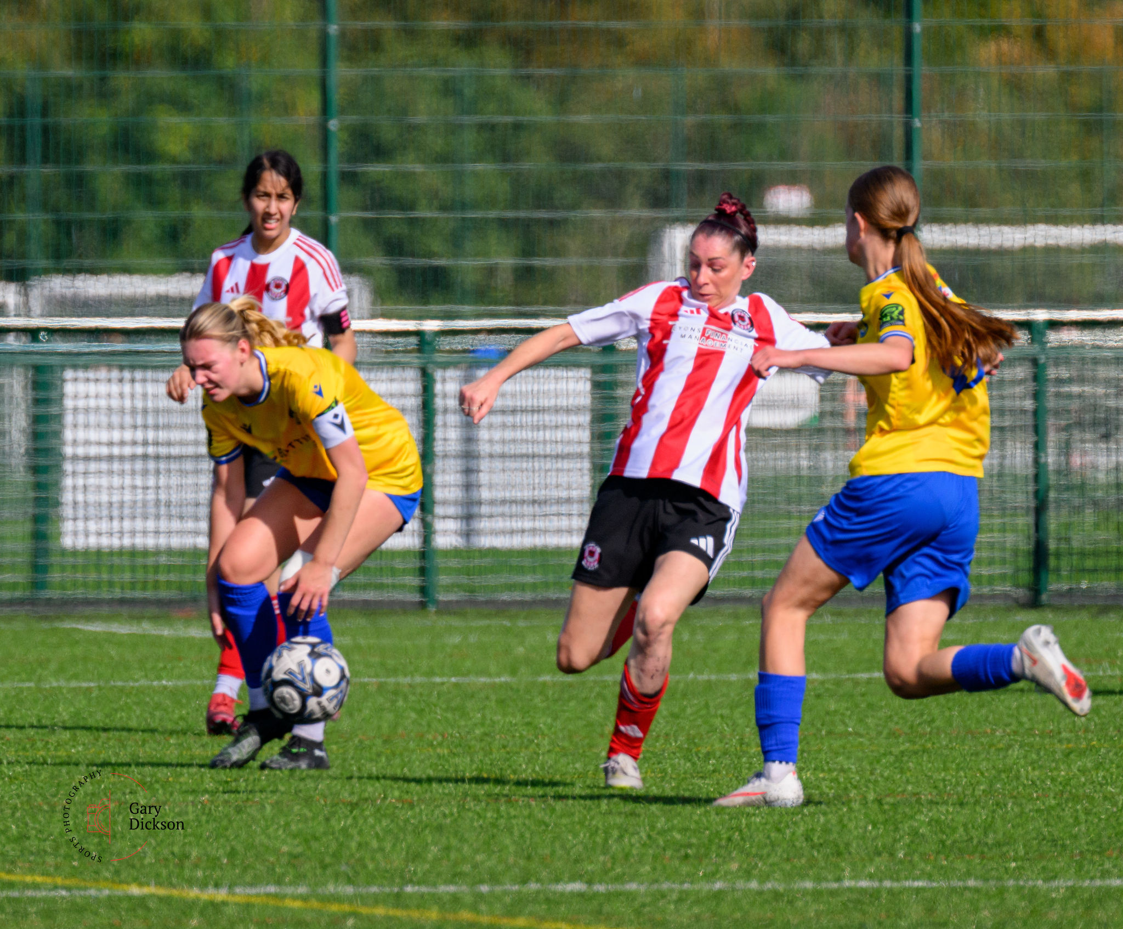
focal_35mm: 798
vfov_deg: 2.0
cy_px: 321
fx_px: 26885
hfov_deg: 2.4
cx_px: 594
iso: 360
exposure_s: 1/2000
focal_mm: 400
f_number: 5.6
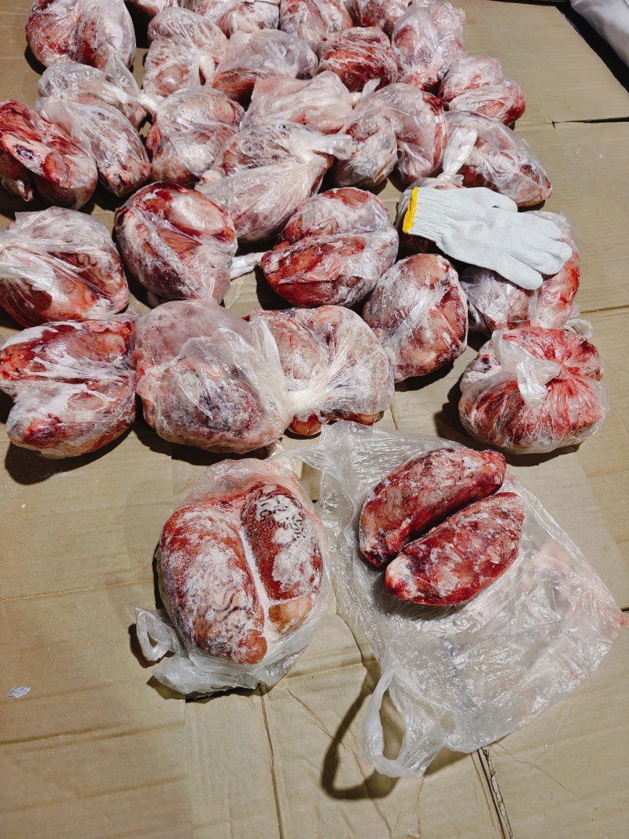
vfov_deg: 73.9
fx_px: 557
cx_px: 314
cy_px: 420
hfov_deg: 58.9
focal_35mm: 23
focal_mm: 6.06
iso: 800
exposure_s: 1/94.6
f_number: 1.6
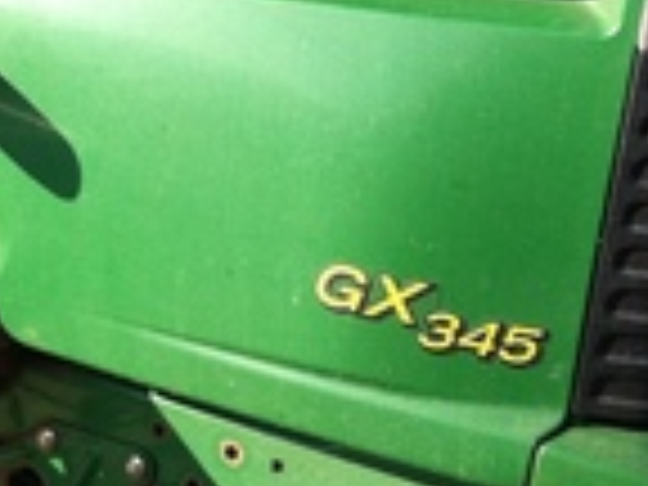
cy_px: 112
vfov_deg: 11.2
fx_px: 2471
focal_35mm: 132
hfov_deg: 14.7
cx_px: 0
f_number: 2.8
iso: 80
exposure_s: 1/469
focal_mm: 3.85
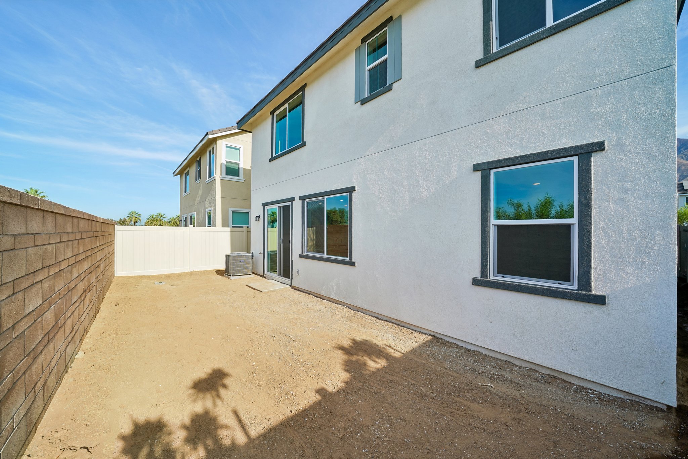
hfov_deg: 112.6
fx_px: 229
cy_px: 230
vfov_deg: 90.0
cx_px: 344
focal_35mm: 12
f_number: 8
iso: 100
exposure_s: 1/200
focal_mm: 12
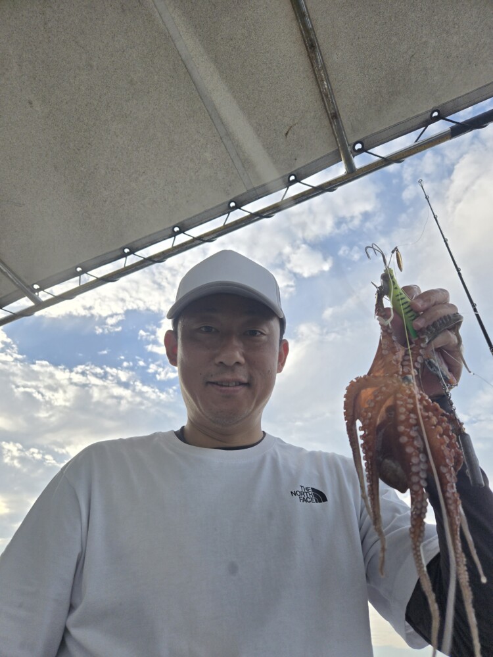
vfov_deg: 73.9
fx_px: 437
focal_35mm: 23
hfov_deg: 58.9
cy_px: 328
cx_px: 246
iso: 25
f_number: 1.8
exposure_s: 1/668
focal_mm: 5.4
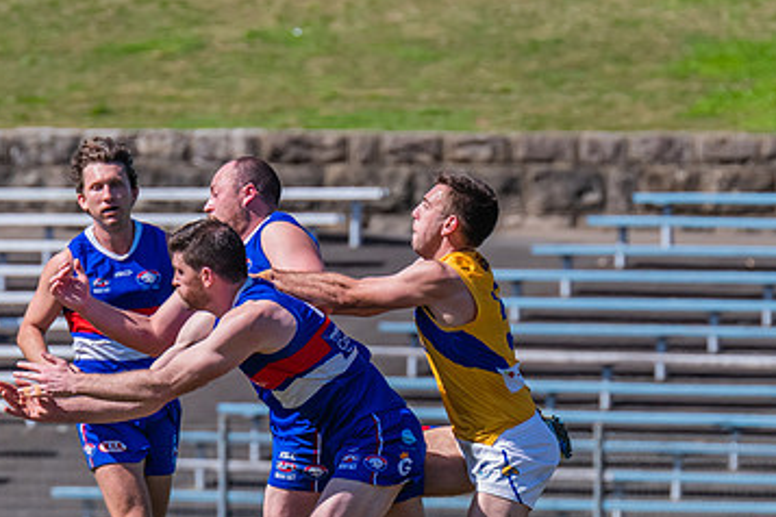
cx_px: 461
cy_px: 281
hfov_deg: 2.2
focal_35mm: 951
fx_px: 20498
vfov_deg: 1.4
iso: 800
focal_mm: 420
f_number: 8
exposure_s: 1/1600
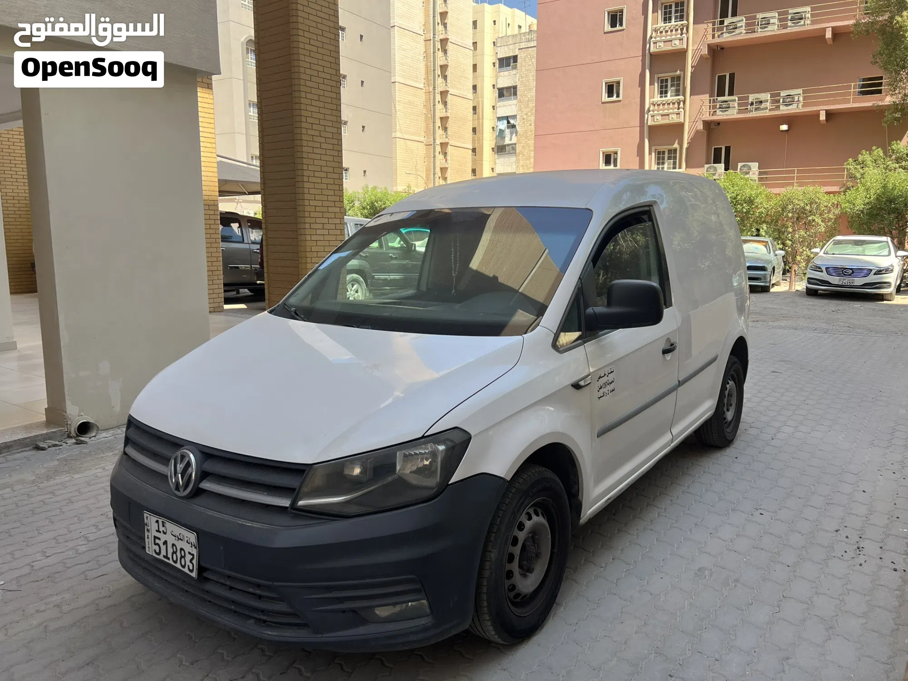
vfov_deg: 53.1
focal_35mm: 26
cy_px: 340
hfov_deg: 67.3
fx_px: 682
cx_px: 454
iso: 50
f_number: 1.5
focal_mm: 5.7
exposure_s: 1/840
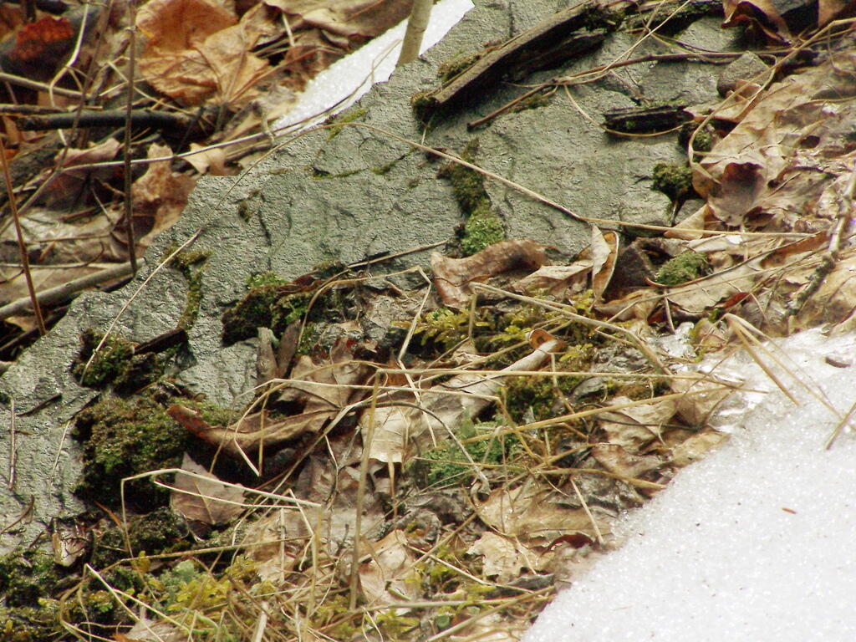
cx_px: 428
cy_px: 321
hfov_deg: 5.2
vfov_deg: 3.9
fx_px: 9397
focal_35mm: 380
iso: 200
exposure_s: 1/400
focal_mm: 63
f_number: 8
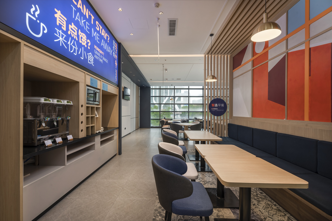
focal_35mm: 15
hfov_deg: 100.4
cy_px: 110
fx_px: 138
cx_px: 166
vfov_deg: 77.3
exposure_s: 1/20
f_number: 10
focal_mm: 15
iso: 160
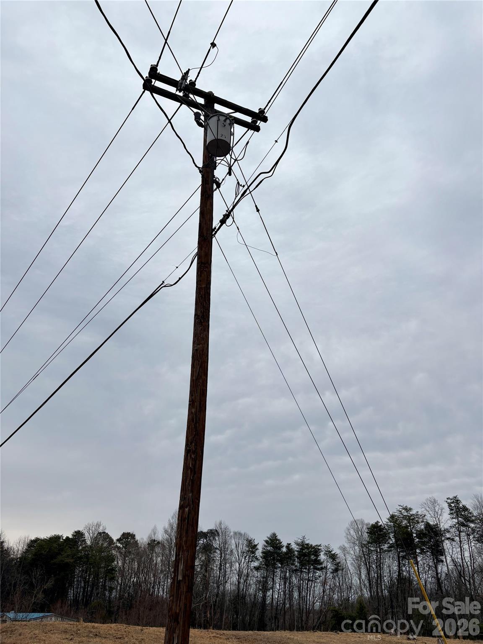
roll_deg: -3.1
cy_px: 322
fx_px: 484
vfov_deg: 67.3
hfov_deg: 53.1
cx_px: 242
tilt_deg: +29.9
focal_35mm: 26
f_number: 1.6
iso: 50
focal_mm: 5.96
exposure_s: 1/4608
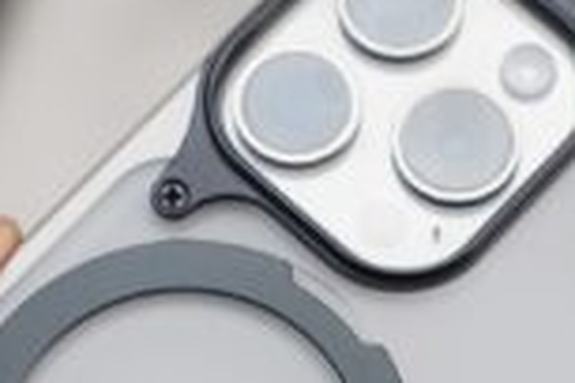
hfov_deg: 11.9
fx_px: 2763
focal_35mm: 173
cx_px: 233
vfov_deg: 7.9
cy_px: 115
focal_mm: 66
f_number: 4
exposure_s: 1/80
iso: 1000
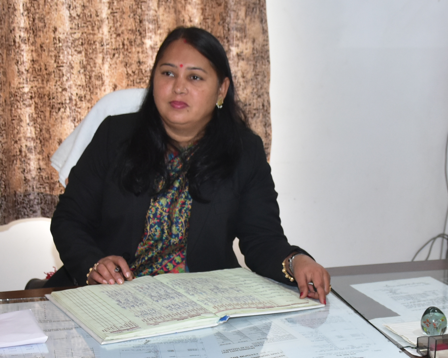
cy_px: 283
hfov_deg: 26.1
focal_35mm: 72
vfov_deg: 21.0
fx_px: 956
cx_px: 315
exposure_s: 1/160
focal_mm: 21
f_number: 3.8
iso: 800
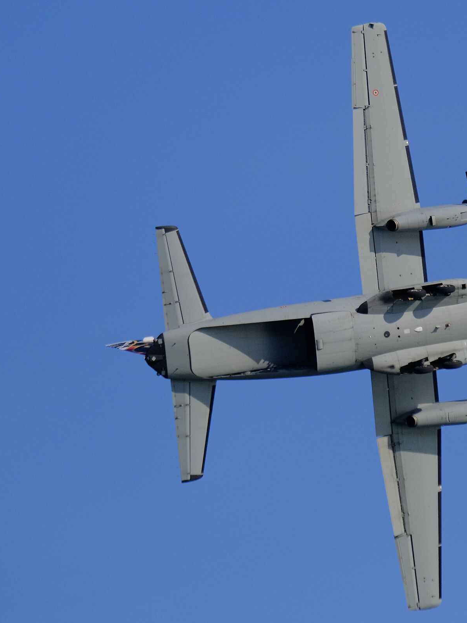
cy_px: 312
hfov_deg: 3.4
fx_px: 7808
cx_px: 339
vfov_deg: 4.6
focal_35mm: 434
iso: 640
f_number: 5.6
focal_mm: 200
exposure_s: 1/4000
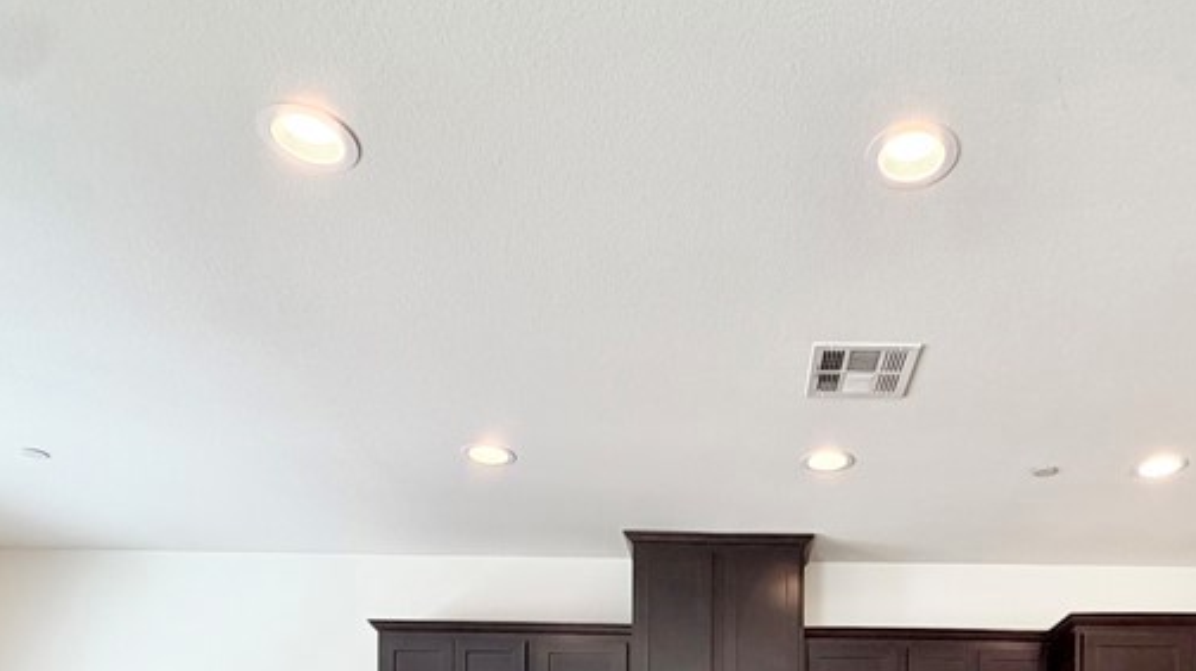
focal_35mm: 31
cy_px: 863
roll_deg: -0.3
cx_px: 755
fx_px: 983
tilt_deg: +0.9
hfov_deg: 61.7
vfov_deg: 30.2
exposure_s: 1/120
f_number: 2.2
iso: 80
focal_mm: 2.22
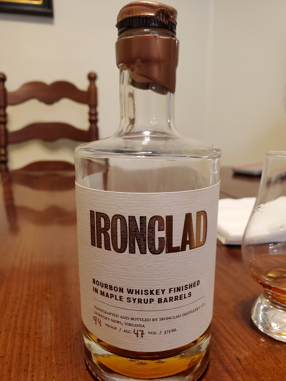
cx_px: 143
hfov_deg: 53.1
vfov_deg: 67.3
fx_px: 286
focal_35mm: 26
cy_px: 190
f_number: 2.4
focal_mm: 4.3
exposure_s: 1/40
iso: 320
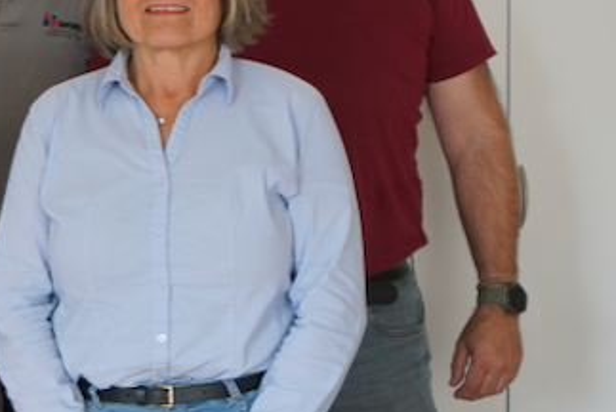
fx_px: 1730
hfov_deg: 19.6
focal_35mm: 101
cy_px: 129
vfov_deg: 13.6
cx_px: 8
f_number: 4
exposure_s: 1/60
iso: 400
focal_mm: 34
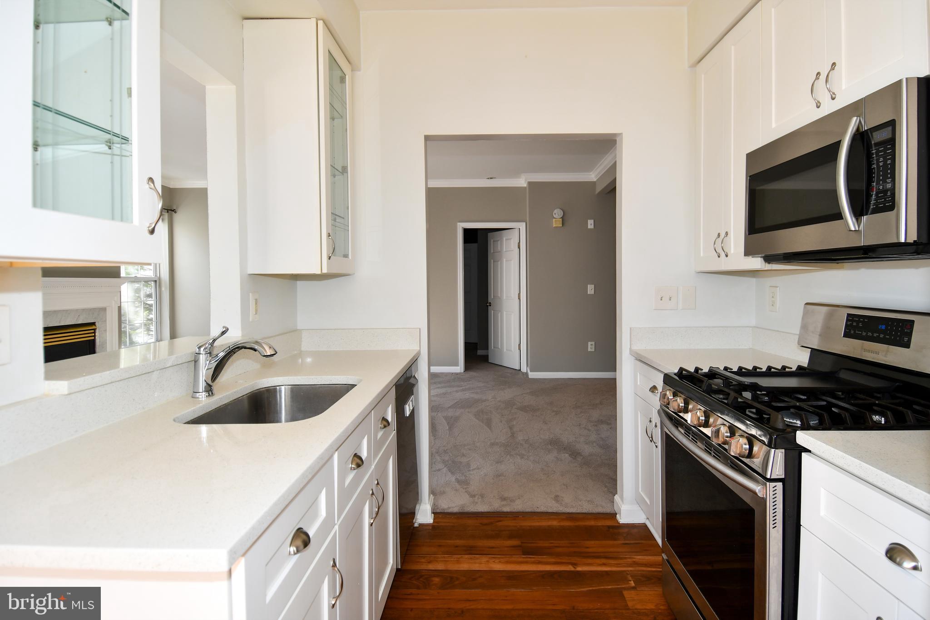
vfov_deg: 67.4
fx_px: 465
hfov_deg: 90.0
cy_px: 310
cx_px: 465
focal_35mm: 18
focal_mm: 12
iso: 200
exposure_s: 1/100
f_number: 5
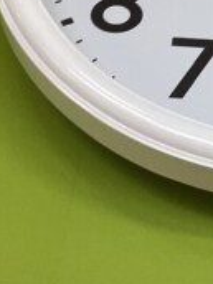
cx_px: 345
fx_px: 960
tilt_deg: +35.4
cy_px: 63
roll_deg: -1.1
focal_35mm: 117
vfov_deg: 16.7
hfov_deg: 11.9
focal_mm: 3.3
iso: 100
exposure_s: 1/60
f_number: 2.4
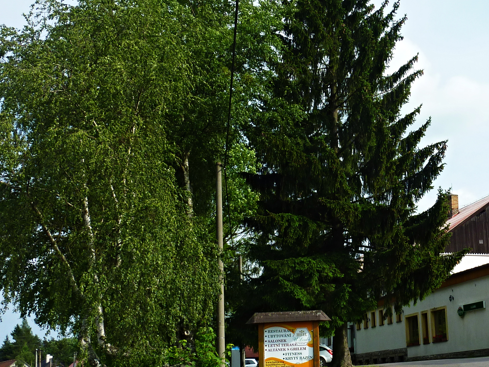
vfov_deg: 28.0
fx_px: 735
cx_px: 352
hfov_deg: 36.2
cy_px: 213
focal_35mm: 52
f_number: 4
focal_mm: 5.3
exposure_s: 1/500
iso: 80
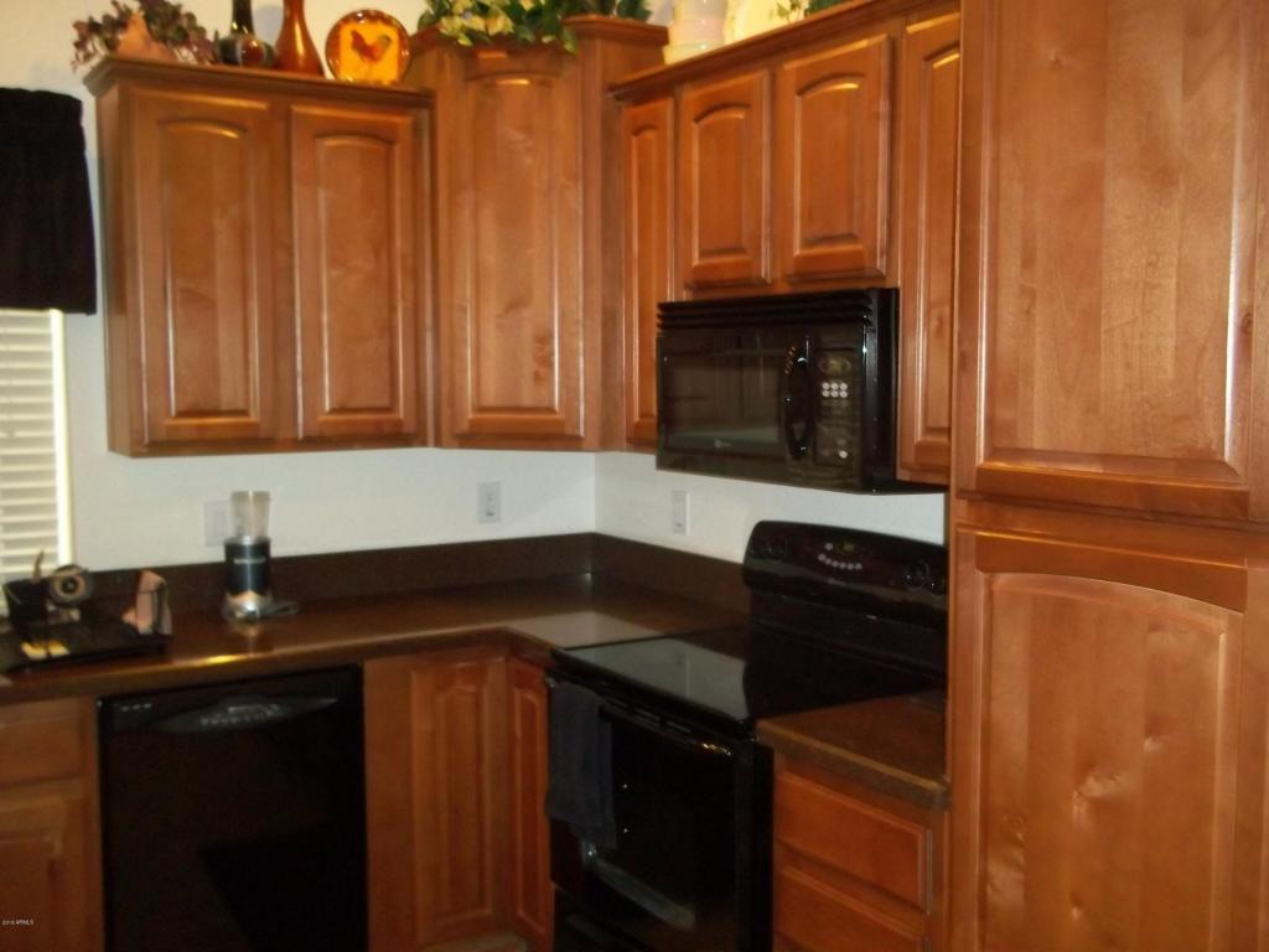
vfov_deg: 39.7
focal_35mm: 36
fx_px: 1320
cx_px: 634
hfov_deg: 51.4
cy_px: 476
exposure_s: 1/30
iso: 320
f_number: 3.1
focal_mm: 6.5
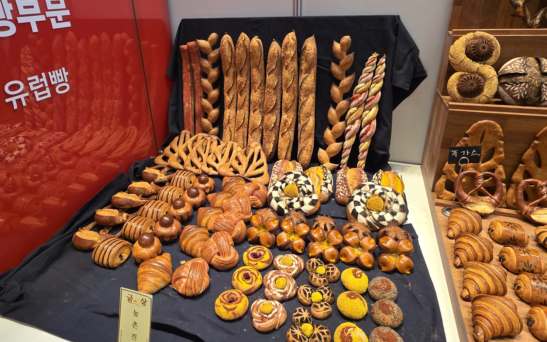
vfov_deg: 57.0
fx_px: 313
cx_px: 250
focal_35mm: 21
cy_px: 143
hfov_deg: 82.1
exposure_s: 1/120
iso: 160
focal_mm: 2.2
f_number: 1.9
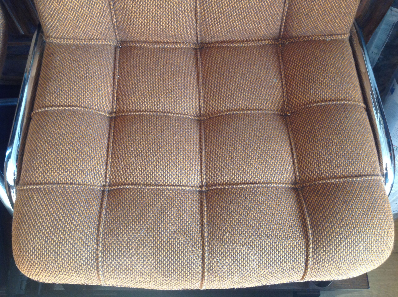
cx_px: 199
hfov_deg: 52.7
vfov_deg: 40.6
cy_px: 148
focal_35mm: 35
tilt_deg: -65.2
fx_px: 402
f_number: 2.4
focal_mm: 4.28
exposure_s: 1/15
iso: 125
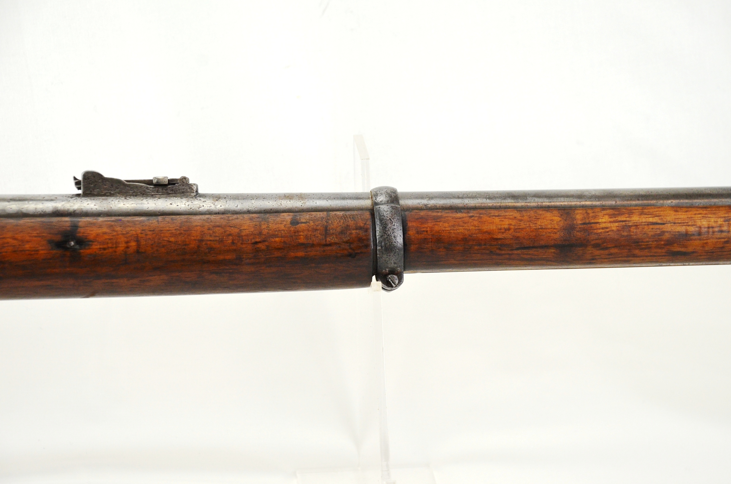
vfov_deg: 13.0
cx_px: 366
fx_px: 2128
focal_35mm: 105
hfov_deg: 19.5
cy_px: 242
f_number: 5.3
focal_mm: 70
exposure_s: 1/250
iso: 800
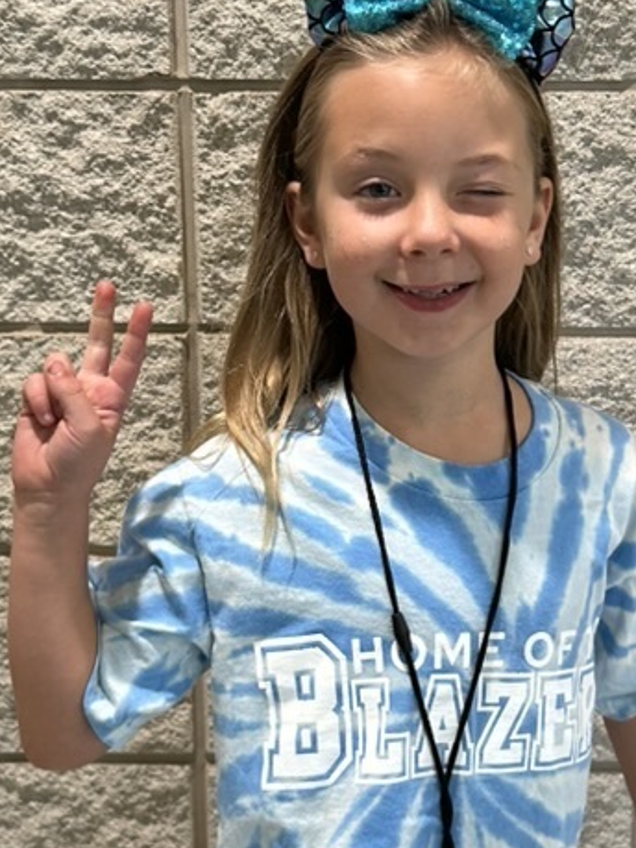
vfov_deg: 33.2
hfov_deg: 25.2
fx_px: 1422
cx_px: 355
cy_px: 399
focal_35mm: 58
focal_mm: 5.7
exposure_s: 1/120
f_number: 1.5
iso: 125
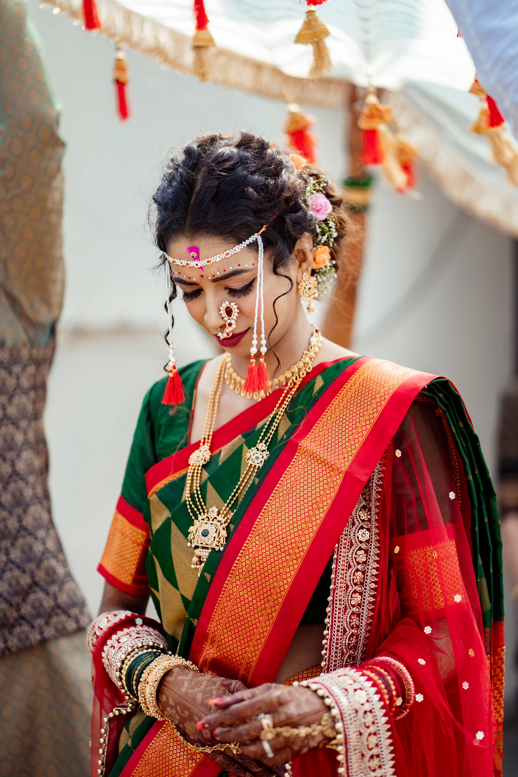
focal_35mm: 85
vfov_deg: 23.9
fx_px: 1834
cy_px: 388
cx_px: 259
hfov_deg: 16.1
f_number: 1.8
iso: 160
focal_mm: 85
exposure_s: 1/2000
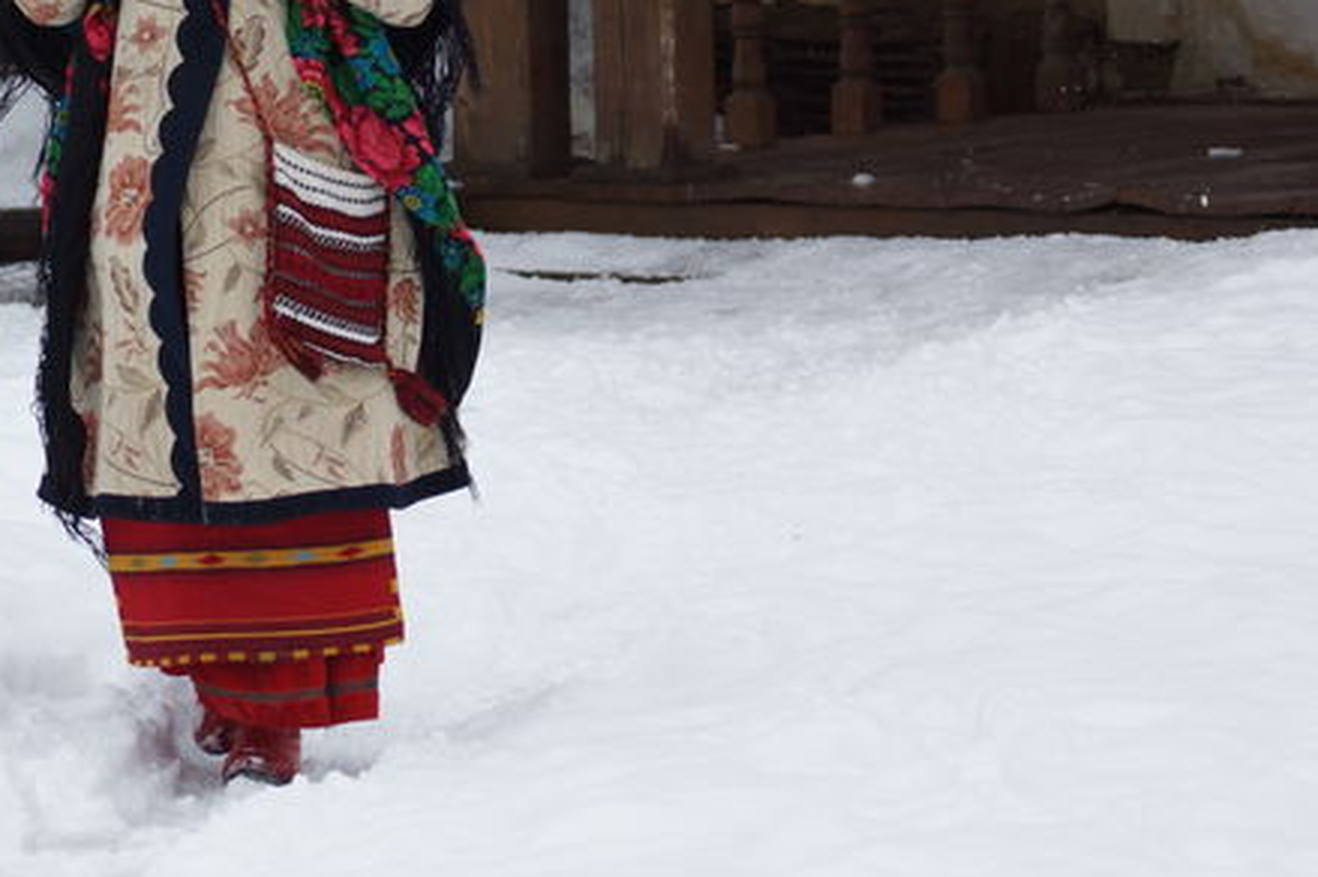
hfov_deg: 6.4
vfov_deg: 4.2
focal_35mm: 323
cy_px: 170
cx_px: -30
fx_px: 11817
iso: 400
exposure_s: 1/1600
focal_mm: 105
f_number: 5.6
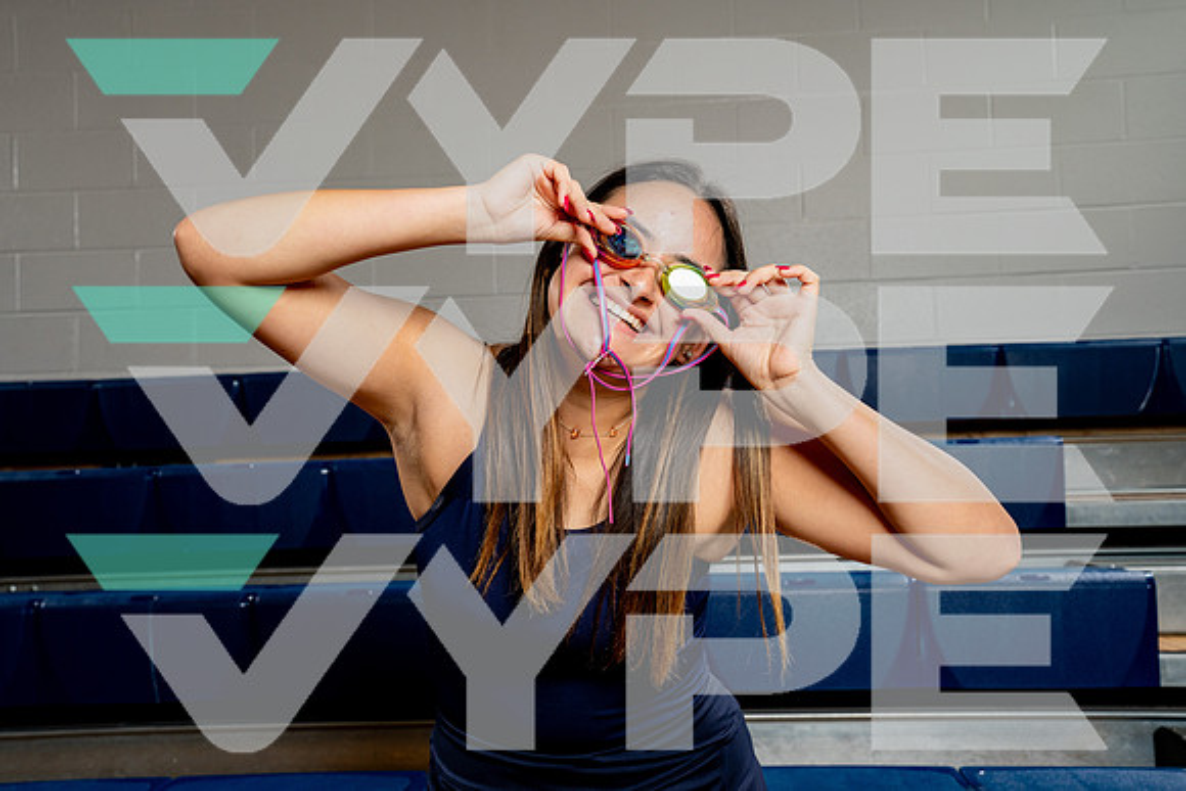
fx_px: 1351
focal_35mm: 41
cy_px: 396
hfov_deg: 47.4
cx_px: 593
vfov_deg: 32.6
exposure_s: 1/250
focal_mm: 41
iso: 320
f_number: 8
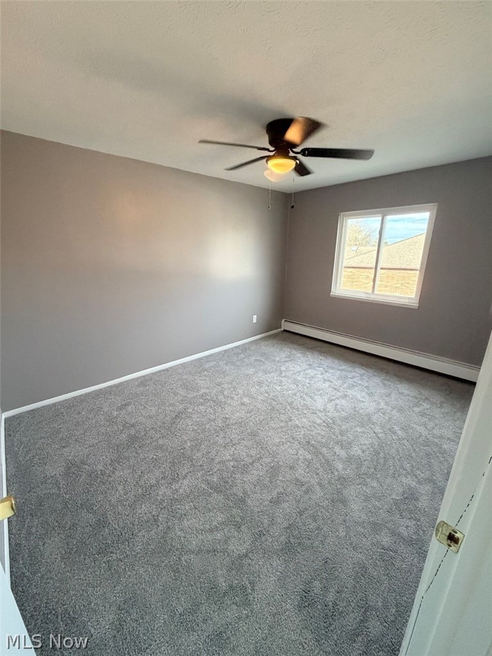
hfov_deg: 85.7
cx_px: 246
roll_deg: -0.5
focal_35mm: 14
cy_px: 328
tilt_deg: -17.0
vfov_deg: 102.1
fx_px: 265
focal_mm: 2.22
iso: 320
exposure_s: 1/60
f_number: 2.2
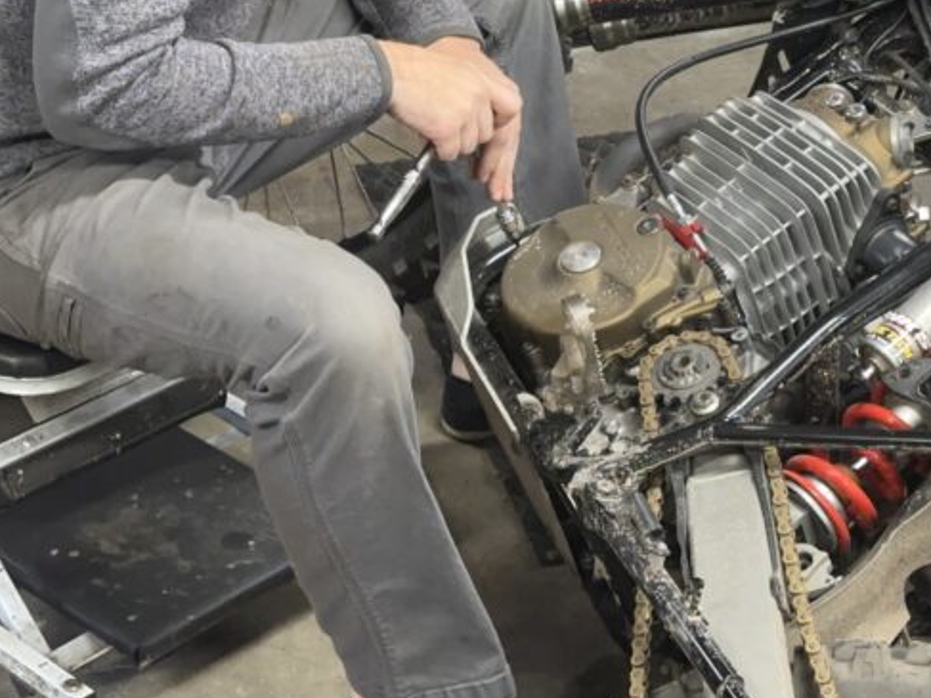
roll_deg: -2.4
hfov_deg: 19.4
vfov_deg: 14.6
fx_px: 2716
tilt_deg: -28.8
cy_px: 159
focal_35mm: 101
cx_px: 667
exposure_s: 1/60
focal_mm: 6.86
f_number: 1.78
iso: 200
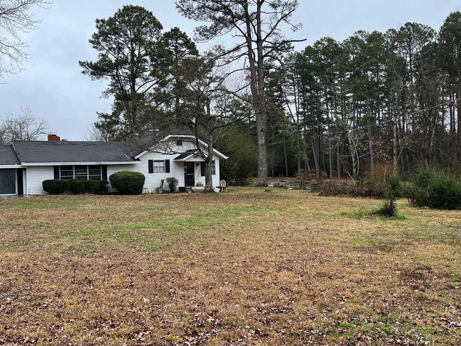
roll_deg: +1.2
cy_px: 164
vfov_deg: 36.0
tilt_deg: -0.5
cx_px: 224
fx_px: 533
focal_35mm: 40
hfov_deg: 46.8
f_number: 1.5
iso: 50
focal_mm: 5.7
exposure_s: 1/1252
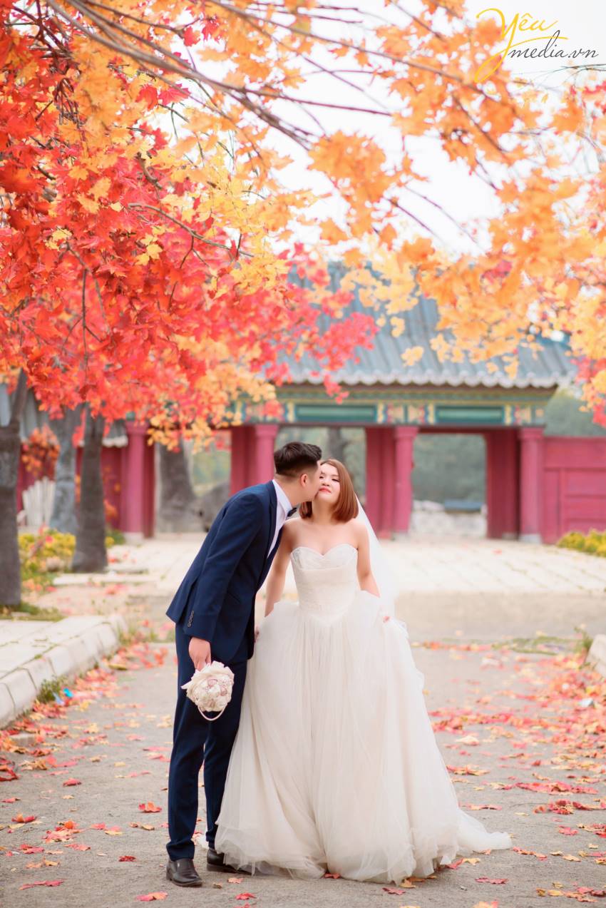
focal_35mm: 85
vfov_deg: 23.9
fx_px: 2144
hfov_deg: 16.1
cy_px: 454
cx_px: 303
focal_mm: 85
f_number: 2.5
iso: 125
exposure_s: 1/1000
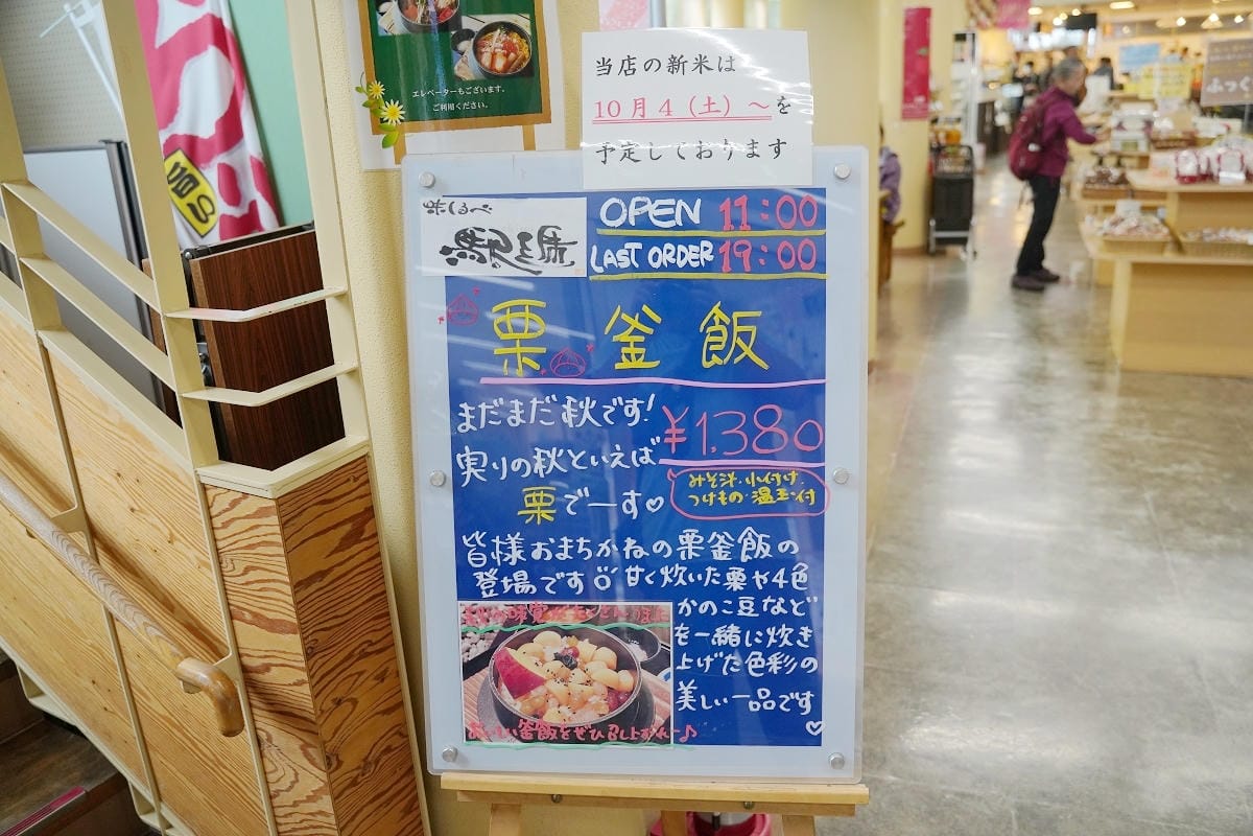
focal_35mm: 28
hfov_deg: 65.5
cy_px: 418
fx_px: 974
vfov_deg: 46.4
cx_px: 626
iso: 1600
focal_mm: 28
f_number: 3.5
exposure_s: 1/160
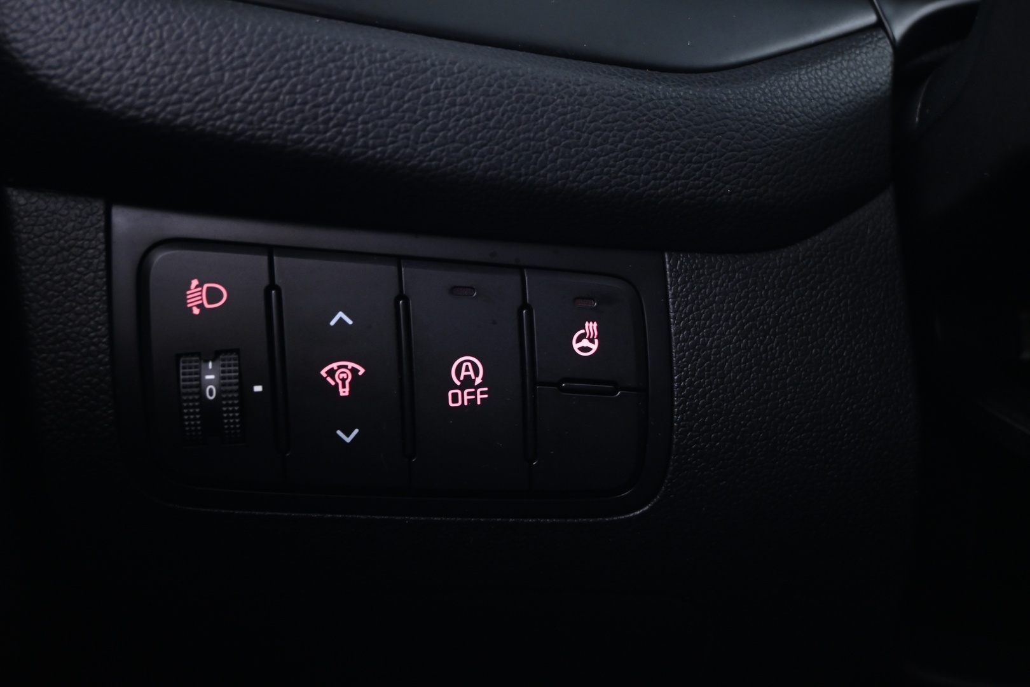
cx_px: 515
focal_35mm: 39
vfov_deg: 34.2
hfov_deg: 49.6
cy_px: 344
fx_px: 1116
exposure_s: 1/2
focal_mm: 26
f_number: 4.5
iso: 1000
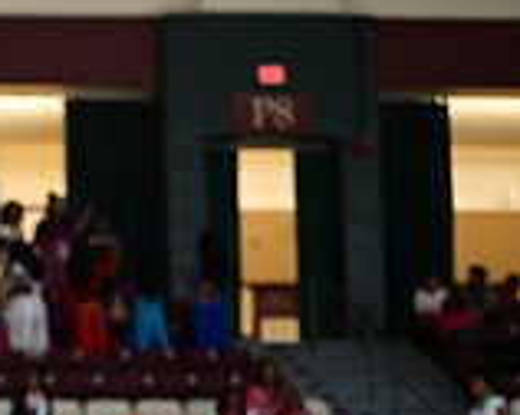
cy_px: 570
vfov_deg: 6.3
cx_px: -431
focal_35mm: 241
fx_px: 3704
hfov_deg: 7.8
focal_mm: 70
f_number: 3.2
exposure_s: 1/1000
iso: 6400
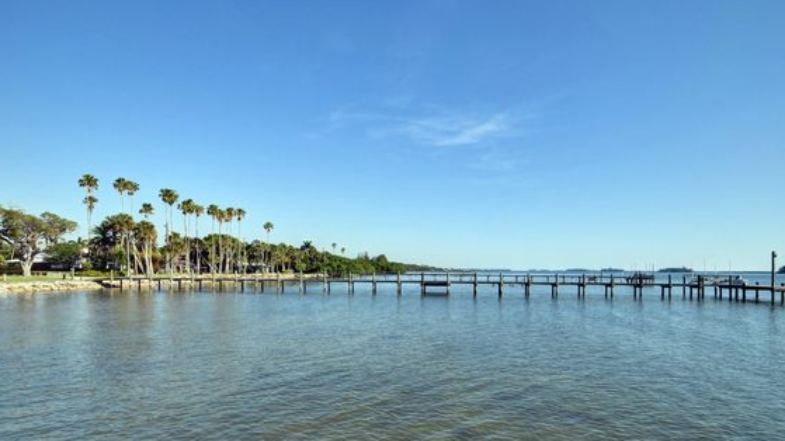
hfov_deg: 92.6
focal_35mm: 18
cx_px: 410
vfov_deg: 60.5
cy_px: 262
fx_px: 375
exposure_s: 1/640
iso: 200
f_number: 8
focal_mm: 10
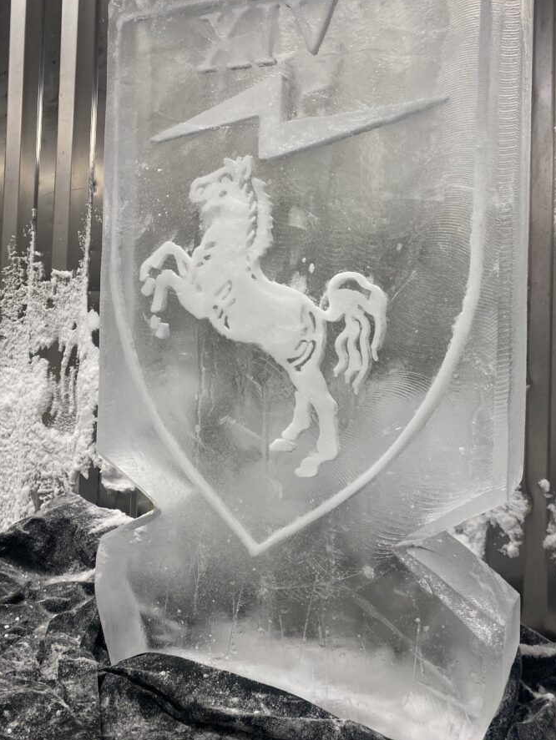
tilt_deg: +3.6
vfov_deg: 59.9
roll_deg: -2.1
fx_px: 642
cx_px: 306
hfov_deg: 46.8
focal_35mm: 30
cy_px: 338
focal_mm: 4.25
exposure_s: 1/100
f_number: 1.8
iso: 80
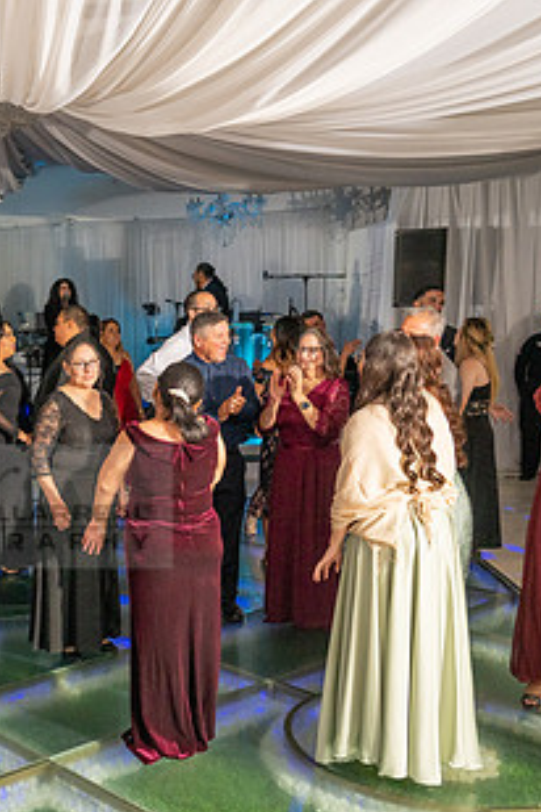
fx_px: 1014
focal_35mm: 45
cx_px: -50
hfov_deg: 27.4
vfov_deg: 43.3
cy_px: 506
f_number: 4
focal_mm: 24
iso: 1000
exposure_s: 1/160
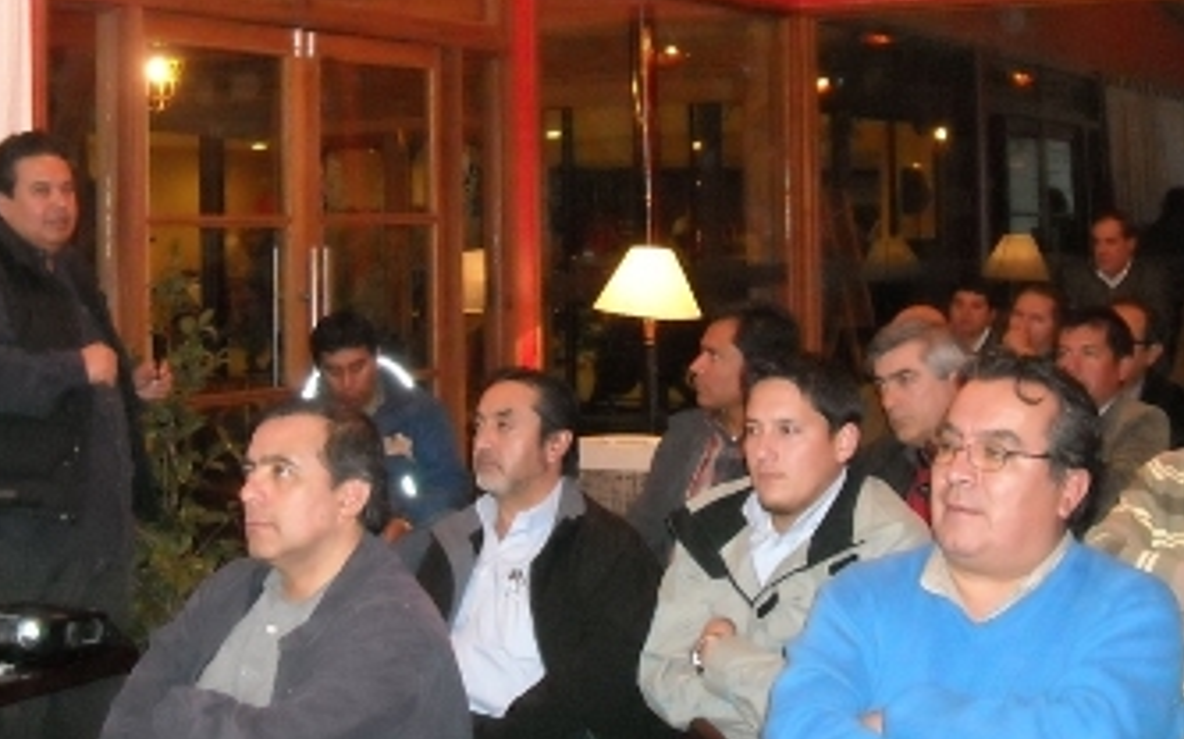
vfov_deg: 32.7
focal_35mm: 39
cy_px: 437
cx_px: 565
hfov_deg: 50.4
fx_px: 1258
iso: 590
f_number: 2.8
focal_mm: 5.7
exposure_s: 1/60
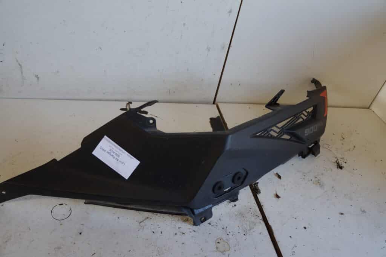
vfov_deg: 47.9
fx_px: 290
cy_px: 128
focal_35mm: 27
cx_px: 193
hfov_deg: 67.4
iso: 160
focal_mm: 18
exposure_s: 1/60
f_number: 3.5
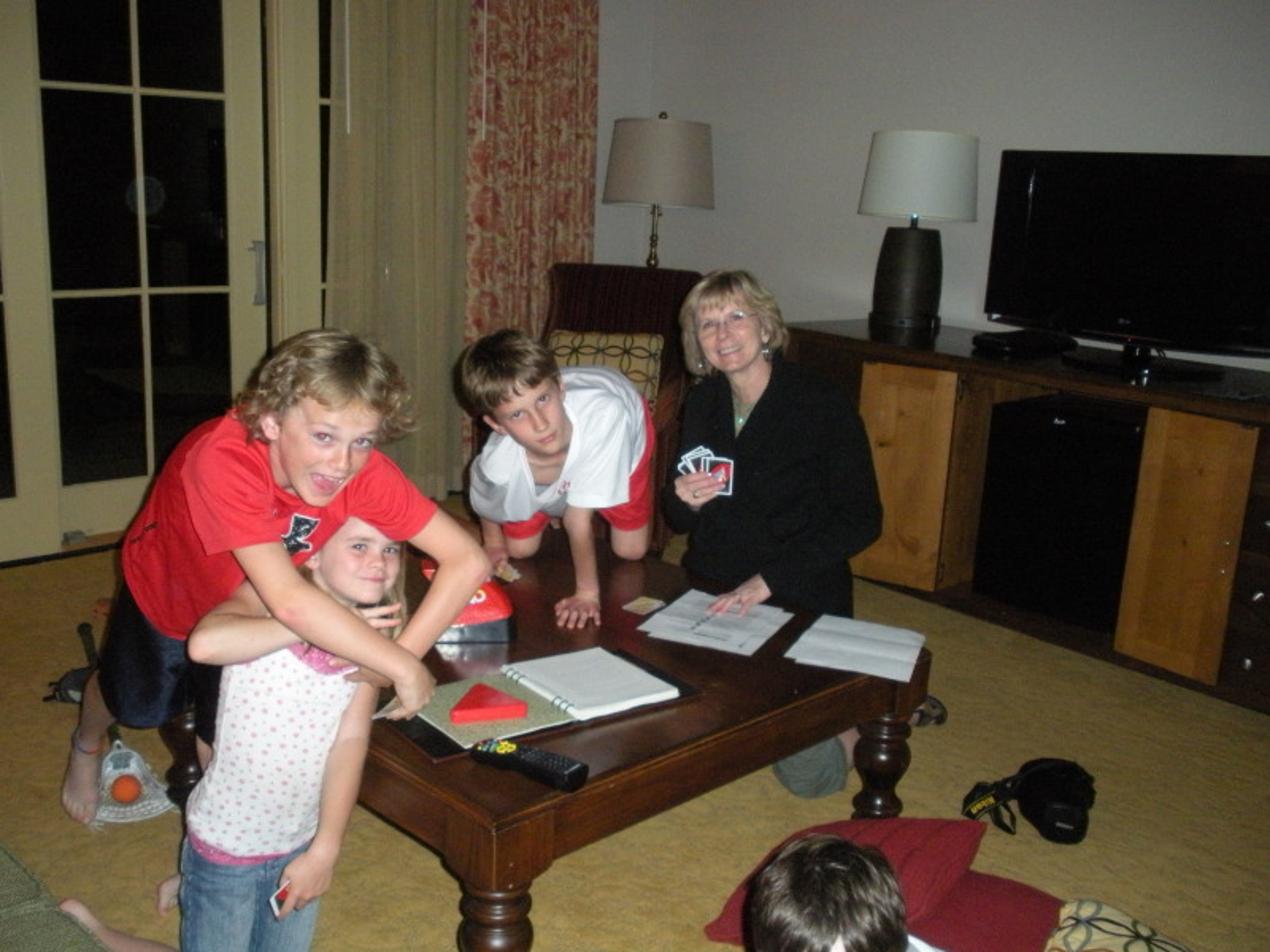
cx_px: 635
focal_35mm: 36
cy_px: 476
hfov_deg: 51.4
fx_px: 1321
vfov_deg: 39.7
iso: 476
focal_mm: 6.3
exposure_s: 1/60
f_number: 3.5
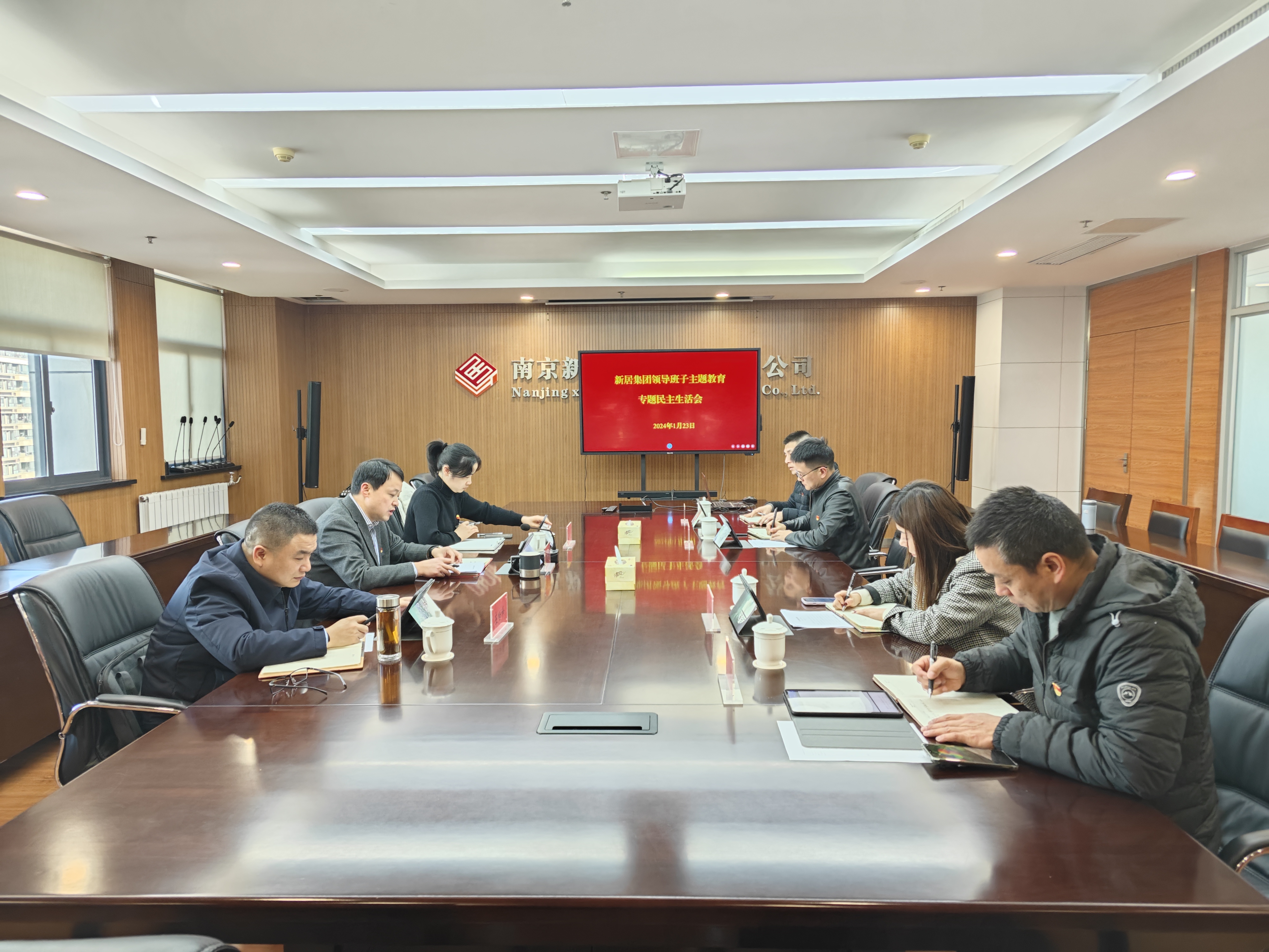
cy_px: 476
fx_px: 843
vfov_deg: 58.9
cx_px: 634
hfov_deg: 73.9
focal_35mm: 23
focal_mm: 5.43
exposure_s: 1/50
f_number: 1.8
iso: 500
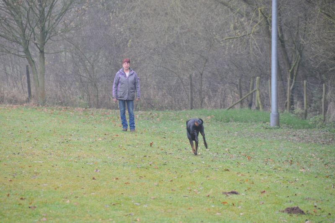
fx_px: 2789
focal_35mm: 300
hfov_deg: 6.9
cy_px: 112
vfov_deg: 4.6
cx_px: 168
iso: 400
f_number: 6.3
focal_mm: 200
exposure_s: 1/80
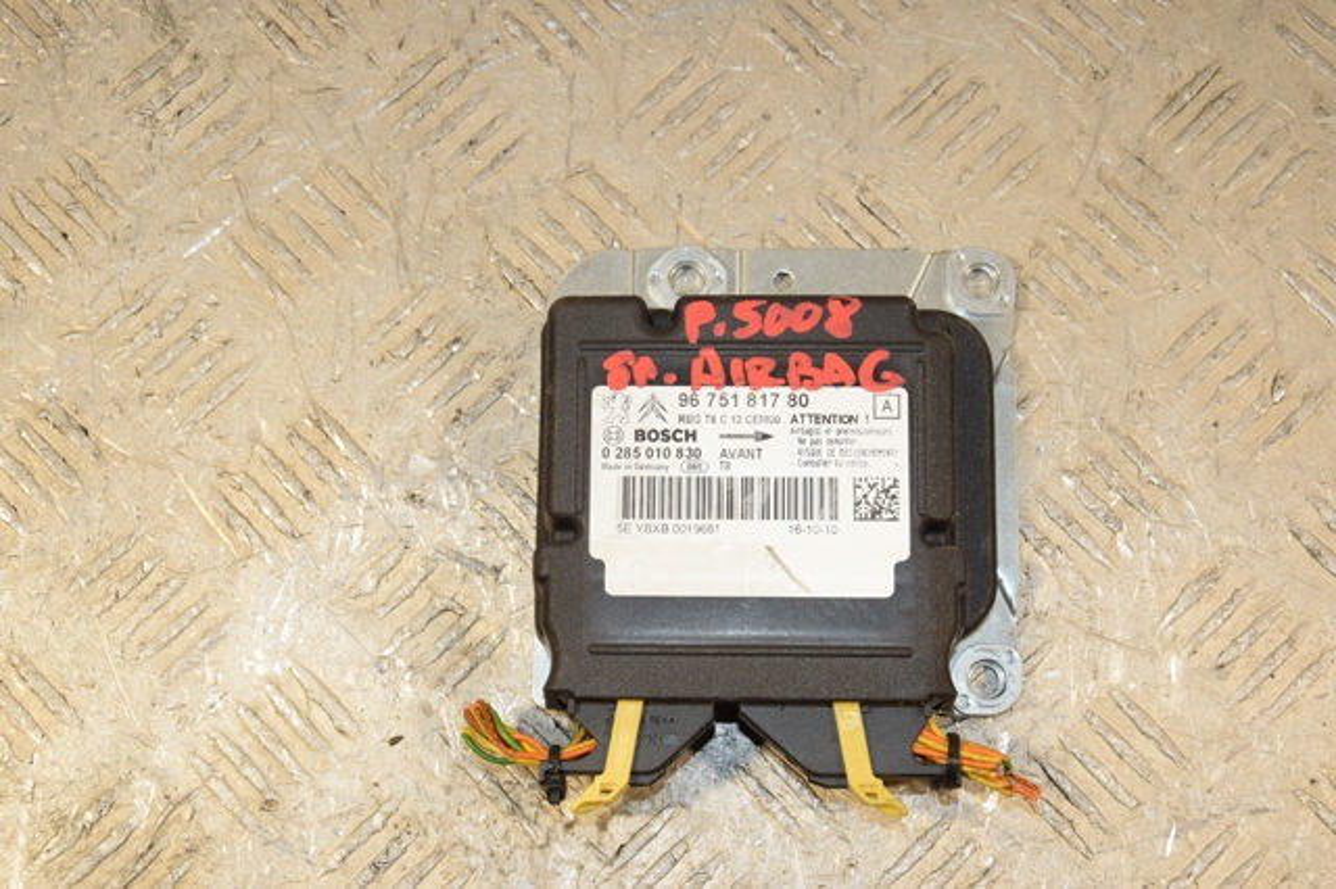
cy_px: 444
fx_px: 2225
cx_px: 668
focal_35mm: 60
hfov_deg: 33.4
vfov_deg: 22.6
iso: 800
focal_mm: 40
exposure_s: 1/200
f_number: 7.1
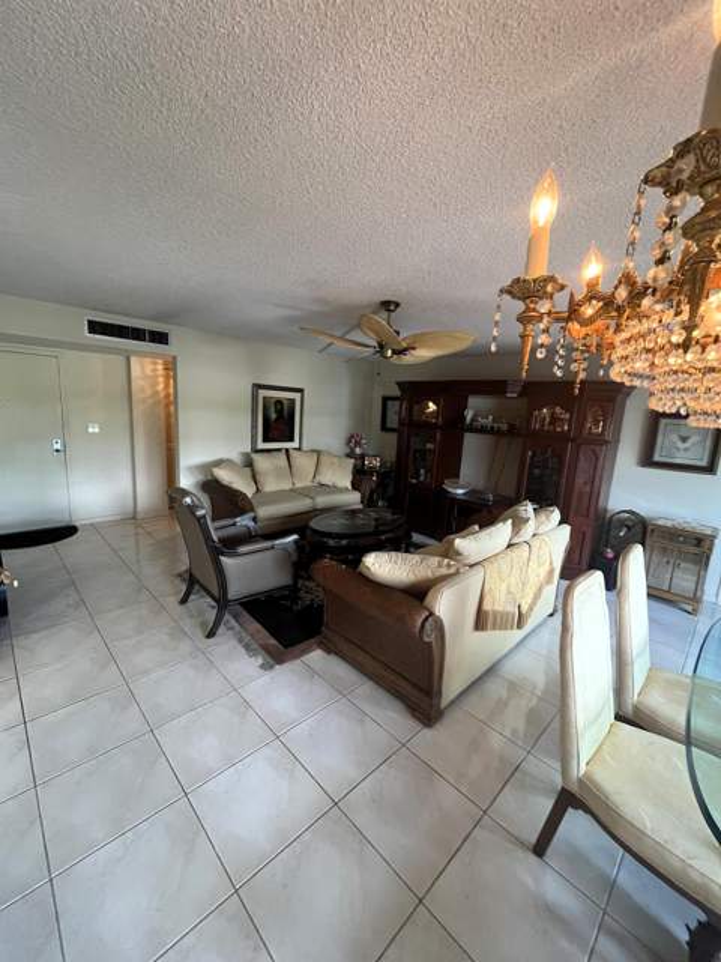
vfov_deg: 106.2
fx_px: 361
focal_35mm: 13
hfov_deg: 89.9
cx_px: 360
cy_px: 481
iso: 400
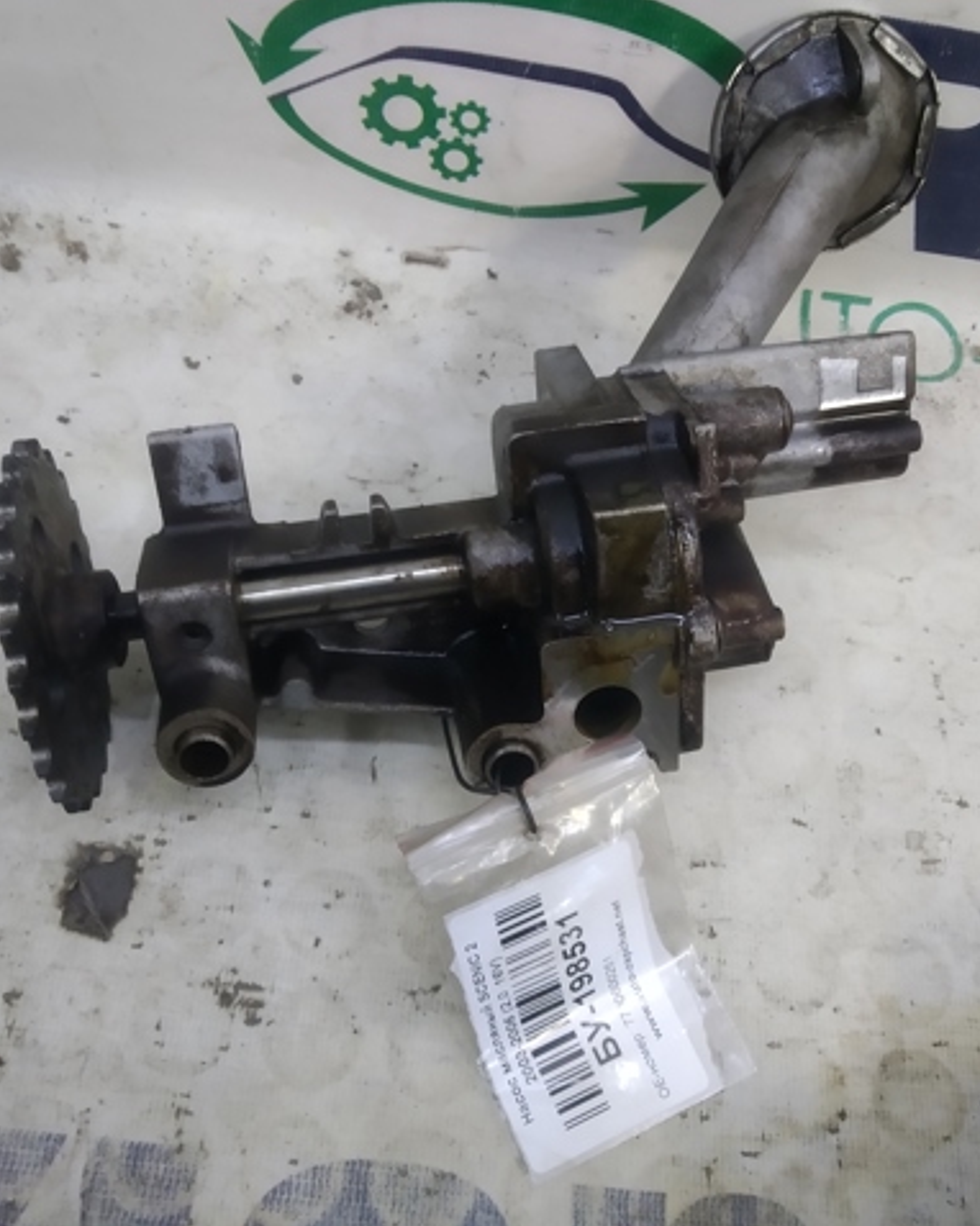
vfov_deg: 52.9
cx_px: 490
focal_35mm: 34
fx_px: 1233
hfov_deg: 43.3
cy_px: 613
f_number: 2.2
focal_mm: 3.82
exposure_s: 1/33
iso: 320
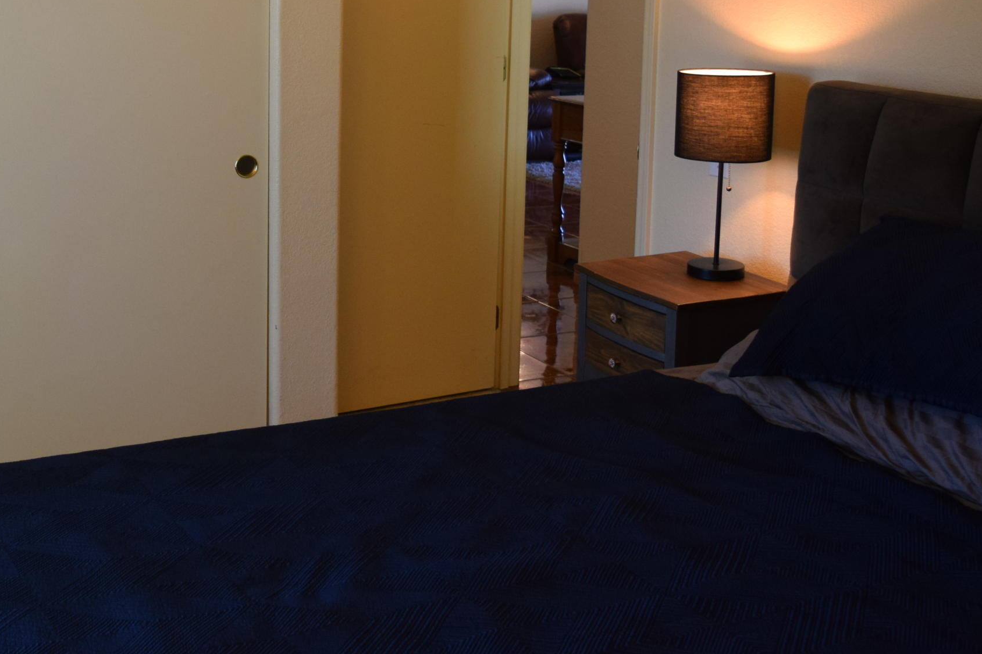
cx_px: 262
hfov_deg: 40.1
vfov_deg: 27.6
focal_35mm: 48
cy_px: 147
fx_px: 1309
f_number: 4
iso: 720
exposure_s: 1/60
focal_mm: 18
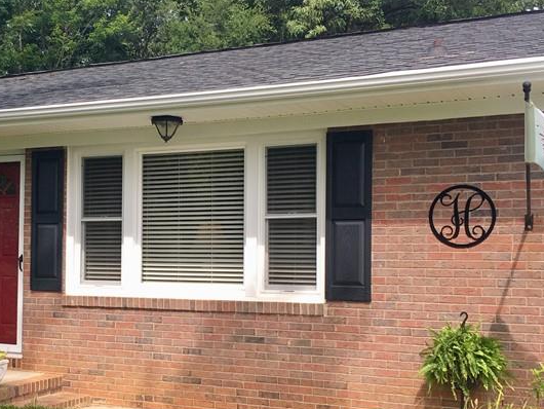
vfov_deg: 26.1
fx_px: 880
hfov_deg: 33.5
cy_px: 240
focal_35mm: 56
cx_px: 122
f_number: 2.2
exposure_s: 1/519
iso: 25
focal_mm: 4.15
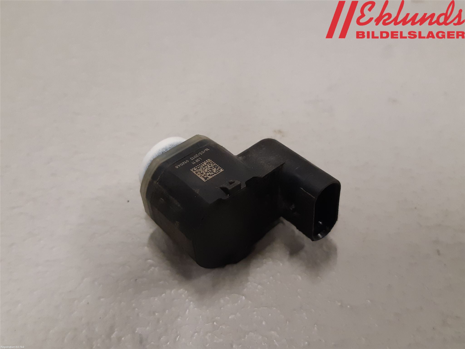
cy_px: 174
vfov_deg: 53.1
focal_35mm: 26
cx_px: 232
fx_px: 349
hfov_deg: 67.3
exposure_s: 1/50
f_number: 1.7
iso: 200
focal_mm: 3.93
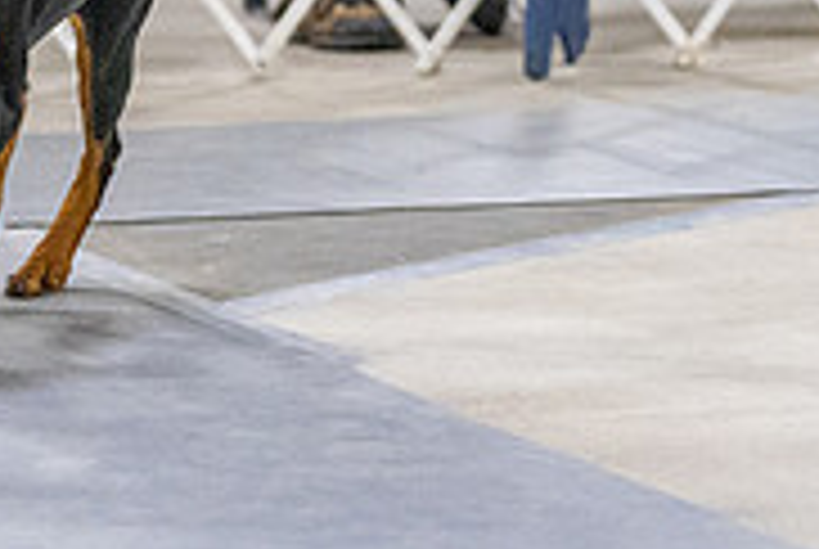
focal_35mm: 391
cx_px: 306
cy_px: -286
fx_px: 8910
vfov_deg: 3.5
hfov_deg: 5.3
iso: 6400
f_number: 3.2
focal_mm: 123
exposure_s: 1/320
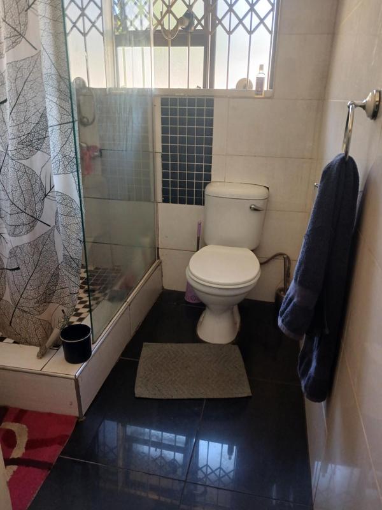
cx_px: 191
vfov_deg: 65.3
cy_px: 255
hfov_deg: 51.4
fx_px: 397
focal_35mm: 27
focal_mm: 4
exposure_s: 1/33.3
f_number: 1.8
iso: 200
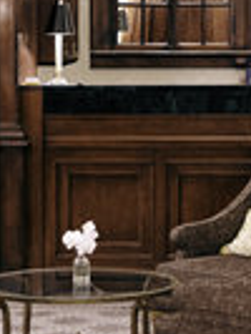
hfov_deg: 8.6
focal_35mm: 173
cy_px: 105
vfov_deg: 11.4
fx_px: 1670
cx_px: 216
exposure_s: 1/15
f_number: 2
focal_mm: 50
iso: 400
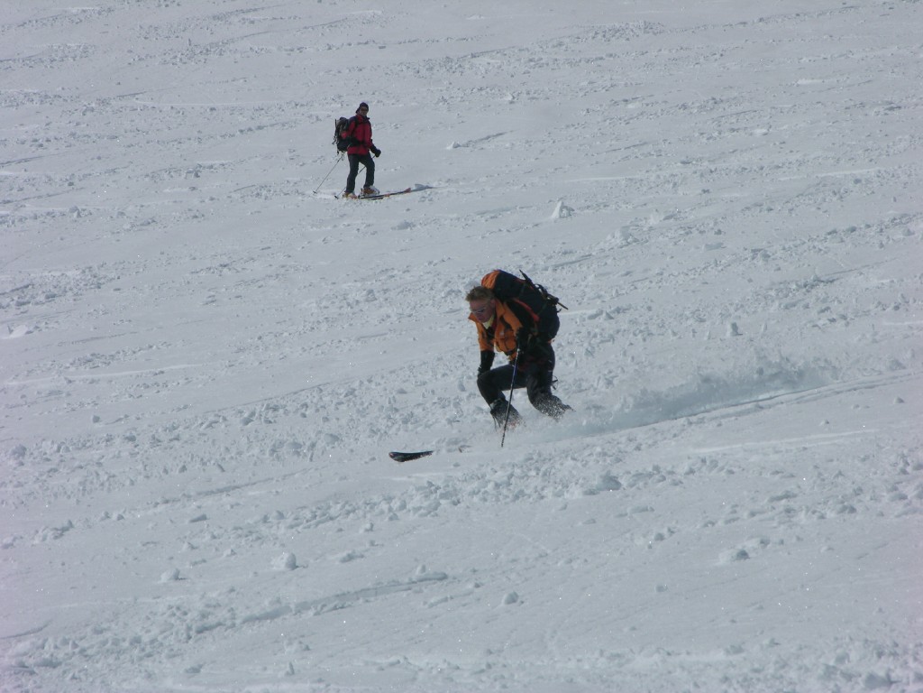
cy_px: 346
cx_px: 462
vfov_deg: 5.3
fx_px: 7466
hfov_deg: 7.1
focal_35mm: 280
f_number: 7.4
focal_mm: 71.2
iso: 50
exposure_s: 1/611
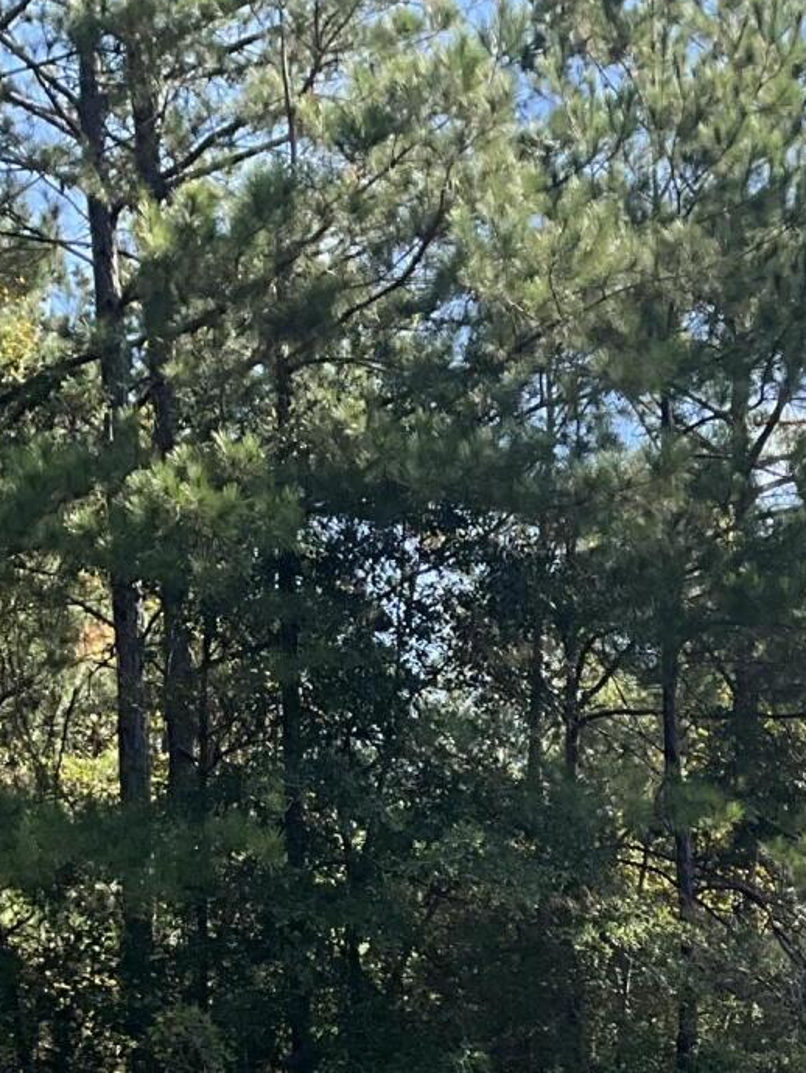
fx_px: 2606
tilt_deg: -6.8
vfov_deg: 20.5
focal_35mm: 84
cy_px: 1533
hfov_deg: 16.5
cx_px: 1094
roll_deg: +1.8
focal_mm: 3
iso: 25
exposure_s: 1/580
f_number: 1.8
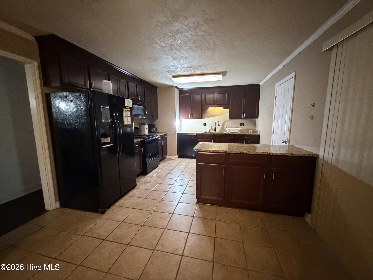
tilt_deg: -8.4
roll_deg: +0.0
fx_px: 151
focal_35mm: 14
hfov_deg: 102.1
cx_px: 186
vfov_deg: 85.7
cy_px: 140
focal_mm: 2.22
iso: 1600
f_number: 2.2
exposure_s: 1/40
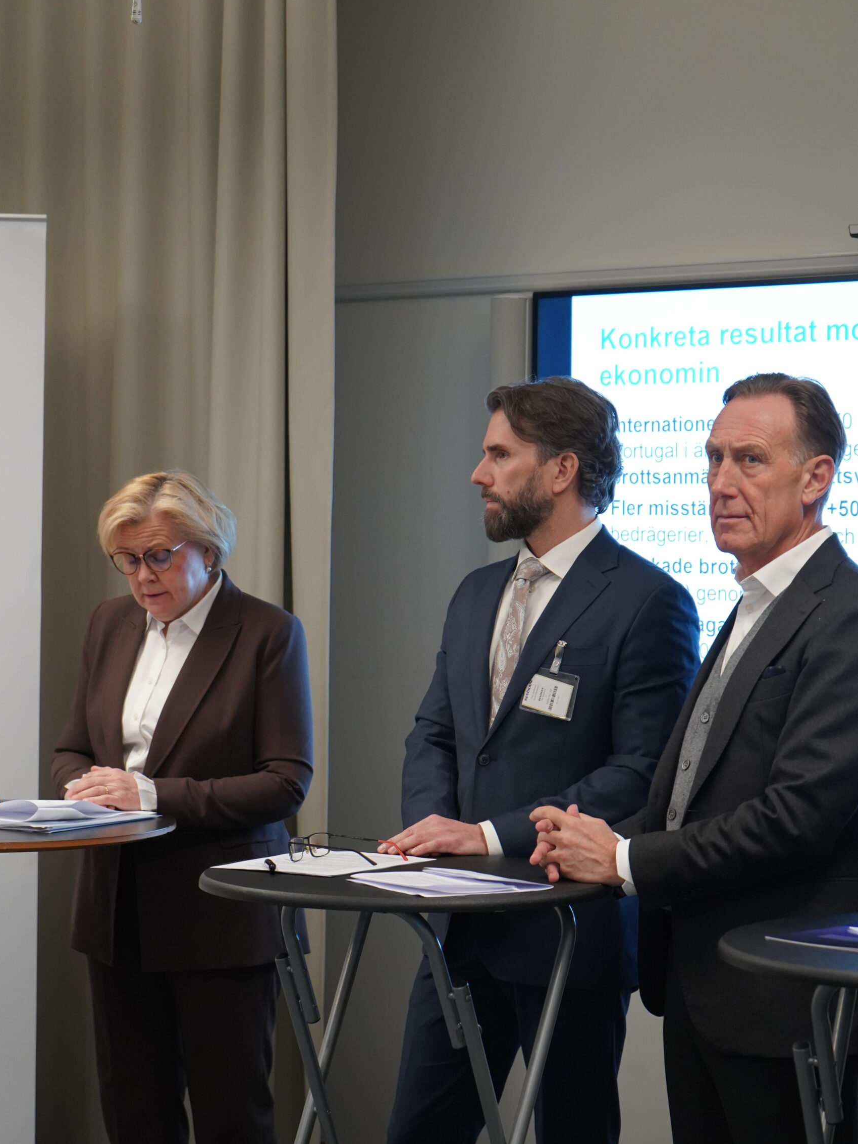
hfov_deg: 19.4
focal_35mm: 76
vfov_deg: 25.7
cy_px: 560
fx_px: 2512
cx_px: 428
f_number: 5.6
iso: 3200
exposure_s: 1/160
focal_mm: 70
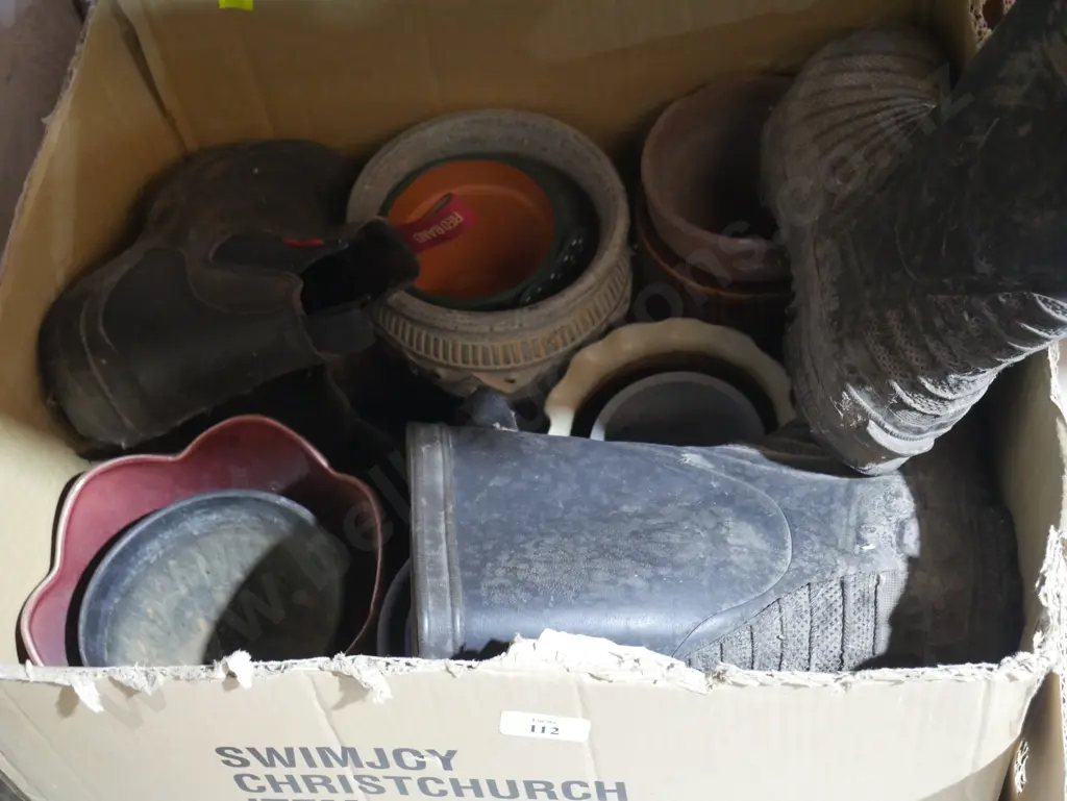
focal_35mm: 52
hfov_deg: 36.8
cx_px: 534
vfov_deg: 28.1
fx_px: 1604
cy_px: 400
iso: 3200
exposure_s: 1/25
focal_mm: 26
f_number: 5.3
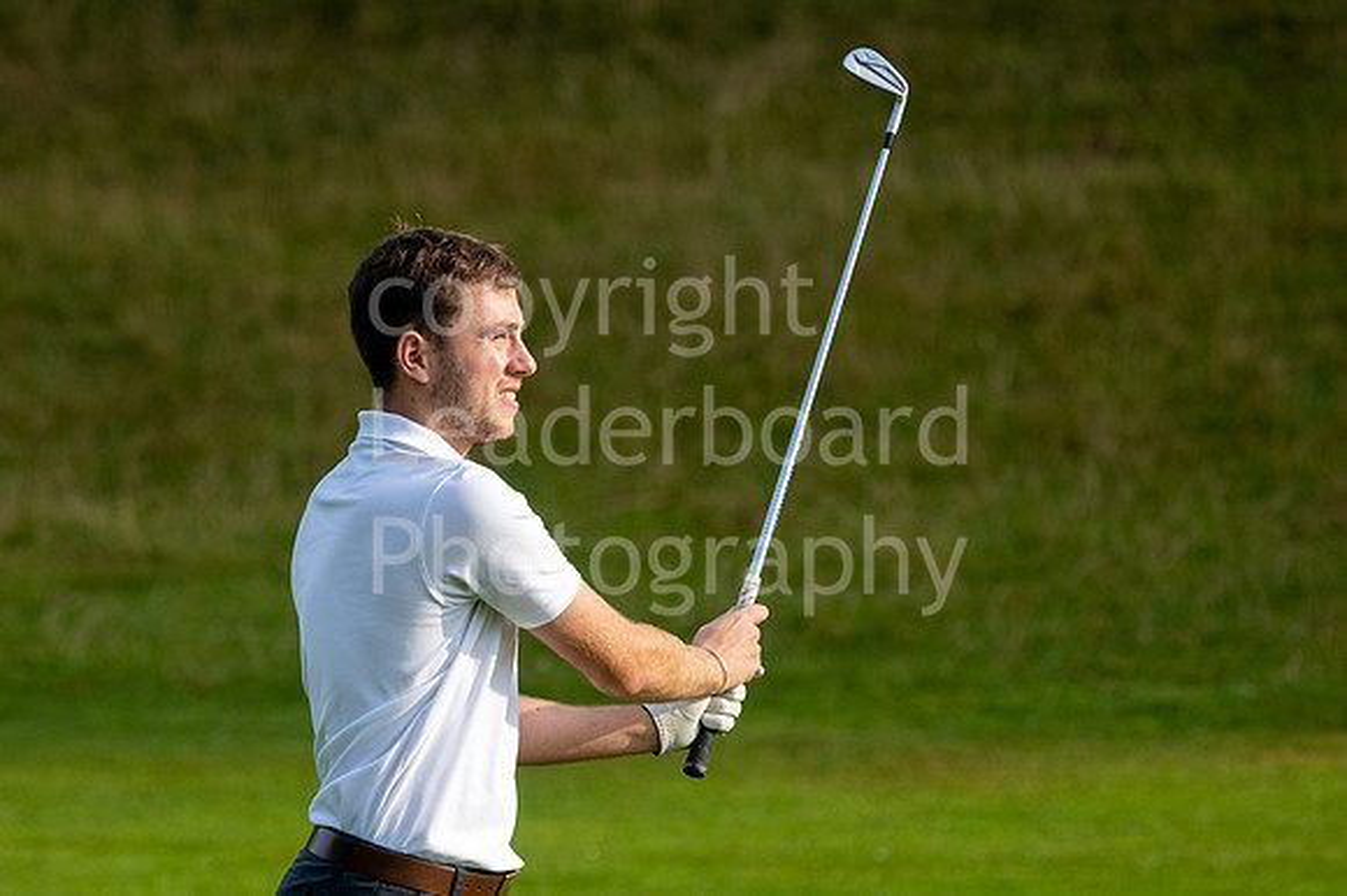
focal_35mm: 607
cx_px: 439
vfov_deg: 2.3
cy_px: 467
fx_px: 22693
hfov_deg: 3.4
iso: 400
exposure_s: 1/1000
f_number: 5
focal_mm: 300
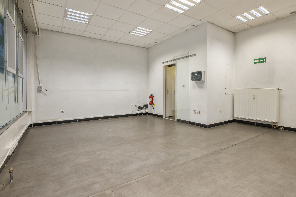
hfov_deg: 93.3
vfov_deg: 70.4
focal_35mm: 17
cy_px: 98
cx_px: 148
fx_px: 140
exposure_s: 1/4
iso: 250
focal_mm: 17
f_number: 13
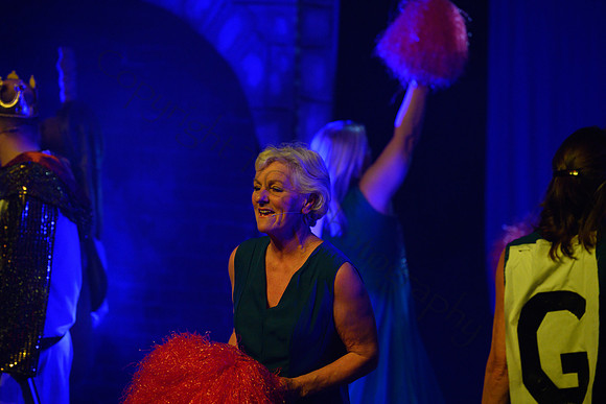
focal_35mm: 165
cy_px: 202
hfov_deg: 12.4
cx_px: 303
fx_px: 2778
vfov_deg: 8.3
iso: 1250
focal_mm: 165
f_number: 3.5
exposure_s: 1/160
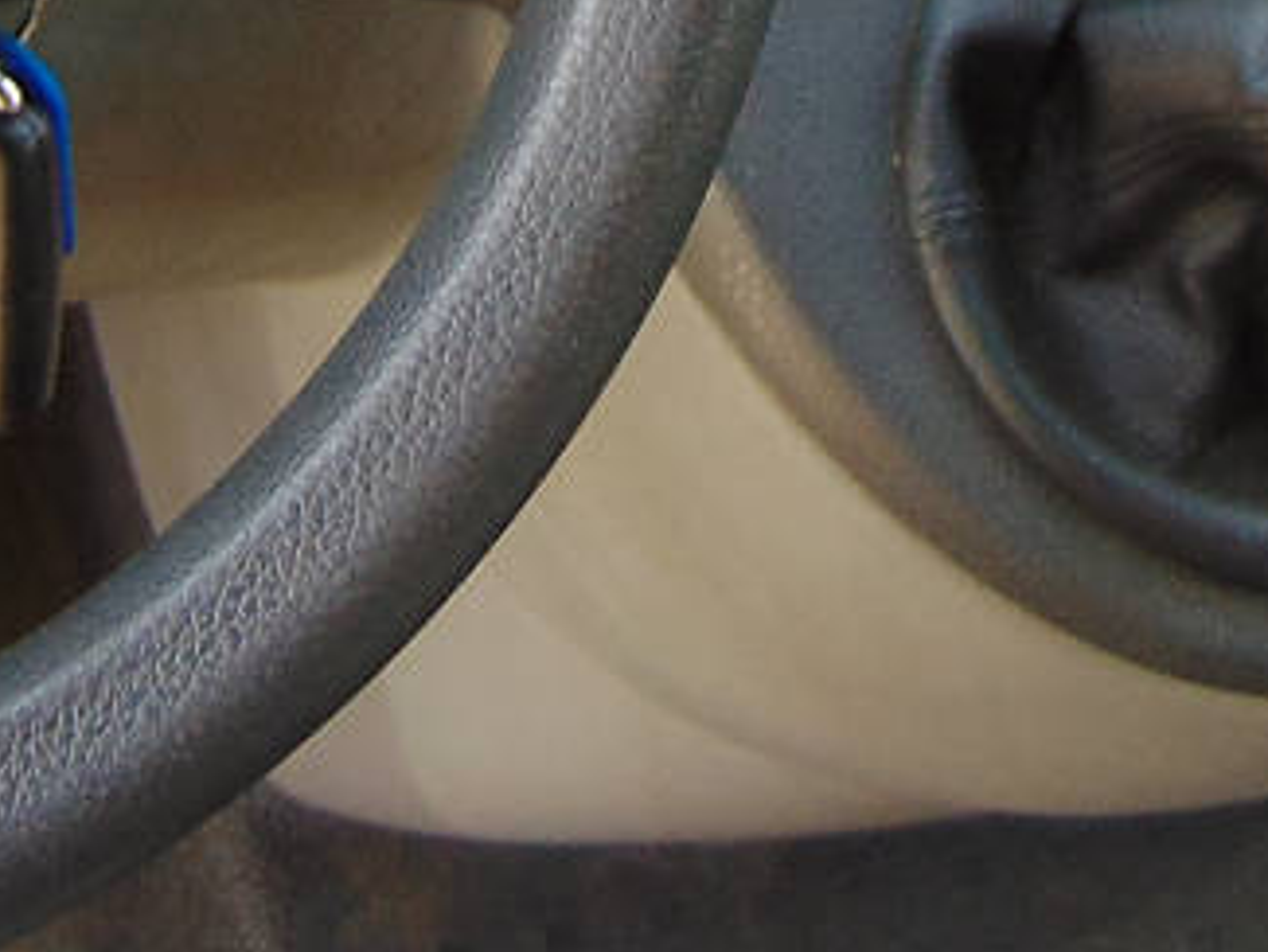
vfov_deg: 11.4
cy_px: -574
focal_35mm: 123
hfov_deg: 16.0
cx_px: 359
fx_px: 4507
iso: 80
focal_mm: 4.5
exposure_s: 1/100
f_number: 3
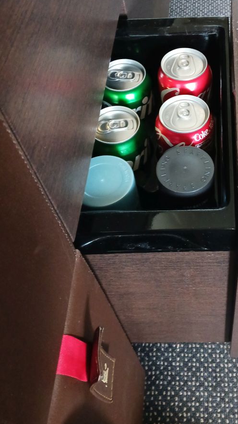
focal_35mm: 40
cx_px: 208
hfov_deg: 28.7
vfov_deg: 50.0
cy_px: 160
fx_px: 449
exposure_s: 1/20
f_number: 1.8
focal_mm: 4
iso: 800
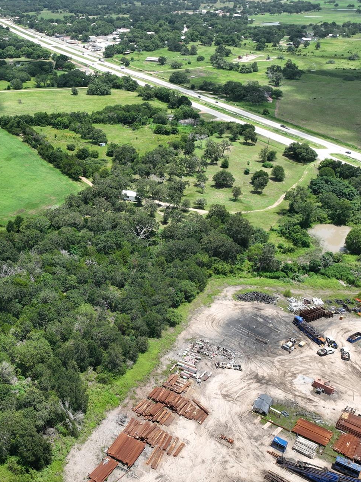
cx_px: 33
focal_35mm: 38
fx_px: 528
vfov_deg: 49.0
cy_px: 243
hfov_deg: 35.4
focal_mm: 12.29
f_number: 2.8
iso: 110
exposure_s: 1/1600
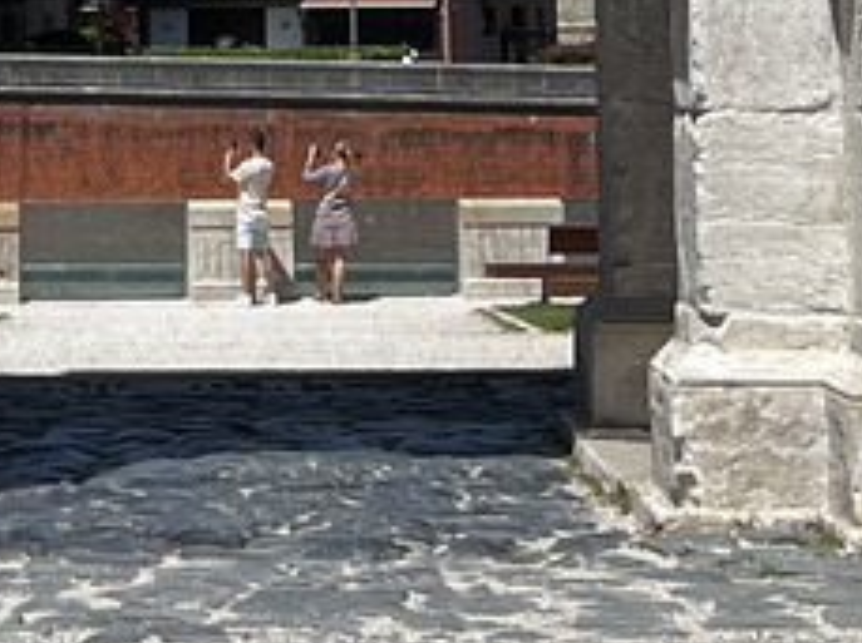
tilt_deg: +11.5
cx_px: 120
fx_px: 4525
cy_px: -891
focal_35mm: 182
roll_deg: +0.8
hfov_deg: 10.8
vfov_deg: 7.6
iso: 50
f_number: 1.5
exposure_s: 1/6579
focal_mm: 5.7
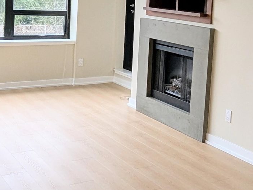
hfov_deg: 33.7
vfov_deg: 25.2
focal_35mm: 57
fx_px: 417
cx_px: 142
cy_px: 32
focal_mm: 1.95
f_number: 2.2
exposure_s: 1/214
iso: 44
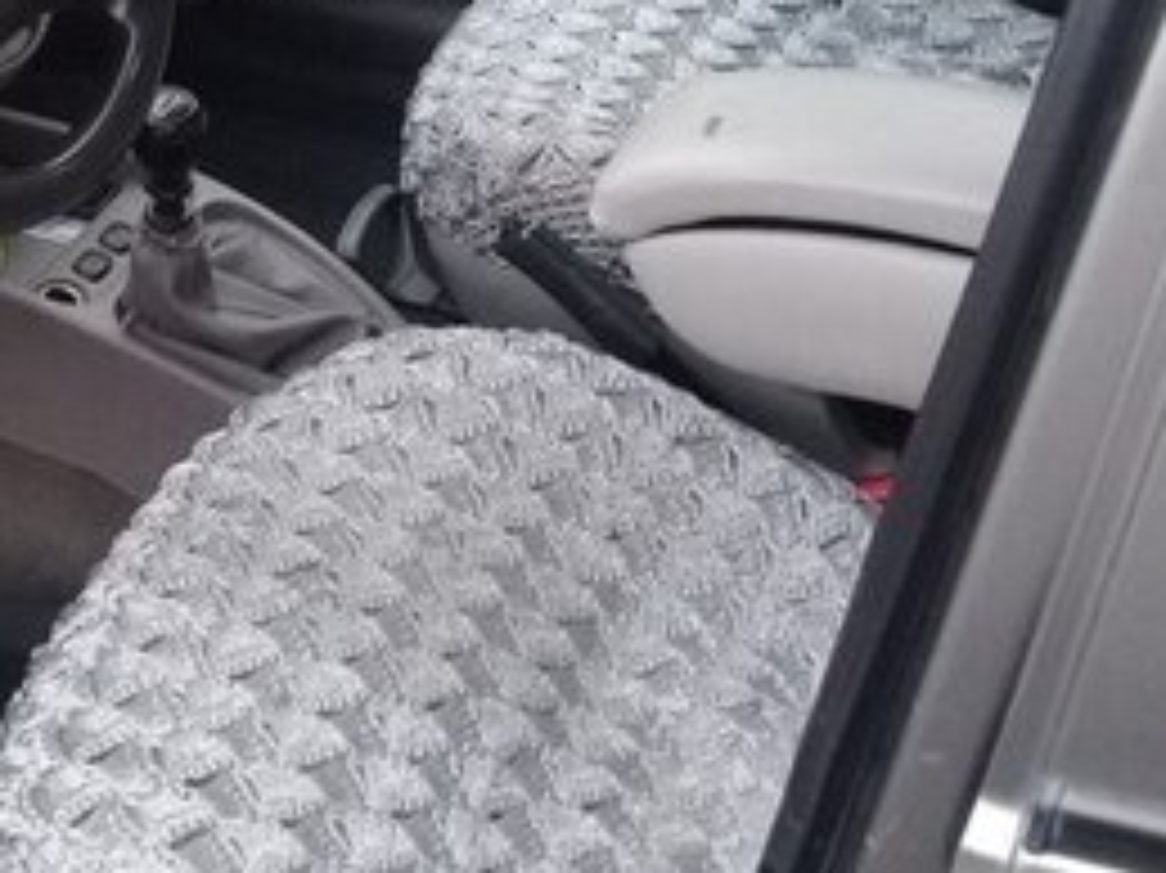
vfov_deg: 18.0
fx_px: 2660
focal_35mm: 79
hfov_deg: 24.0
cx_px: 104
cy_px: -70
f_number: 2.2
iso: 125
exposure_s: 1/33
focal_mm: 3.3
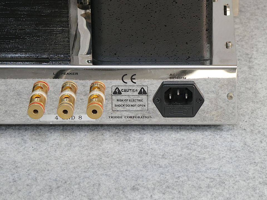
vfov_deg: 8.0
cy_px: 100
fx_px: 1427
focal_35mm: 185
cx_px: 134
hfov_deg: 10.7
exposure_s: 1/20
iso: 200
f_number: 5.6
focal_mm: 33.2
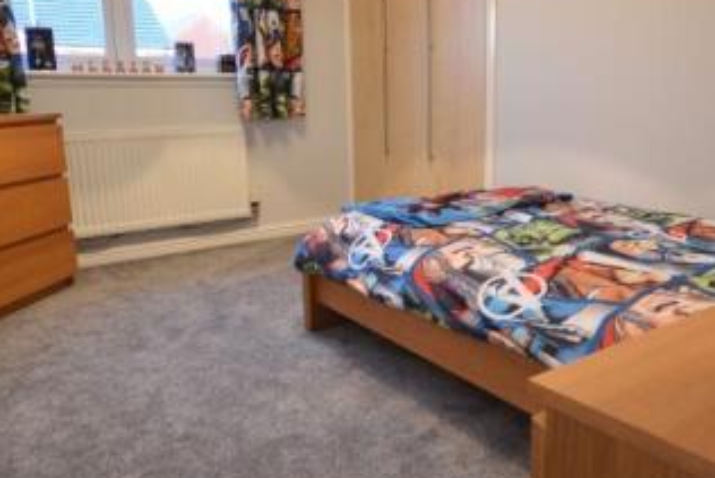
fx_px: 616
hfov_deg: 59.5
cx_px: 448
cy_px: 207
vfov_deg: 42.3
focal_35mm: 31
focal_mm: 10
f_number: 4.5
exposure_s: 1/2.5
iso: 400
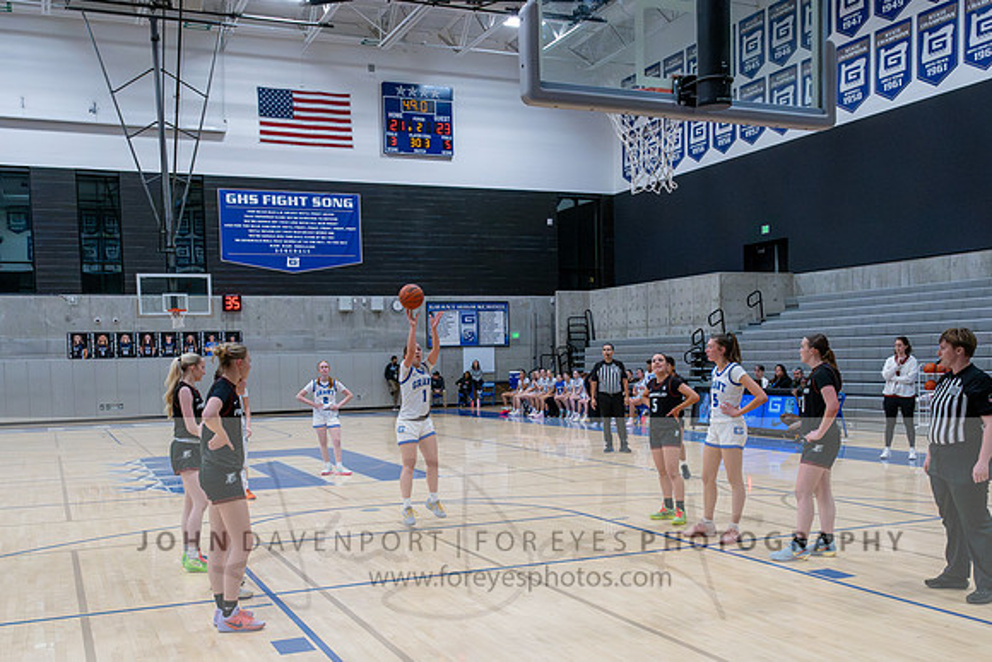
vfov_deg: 35.3
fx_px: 1030
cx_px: 496
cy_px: 433
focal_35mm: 37
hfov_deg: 51.4
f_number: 6.3
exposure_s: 1/500
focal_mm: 24
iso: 11400
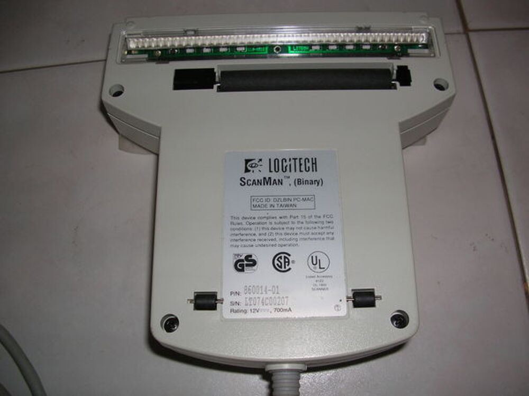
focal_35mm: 35
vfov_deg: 40.6
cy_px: 198
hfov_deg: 52.7
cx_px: 264
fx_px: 534
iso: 50
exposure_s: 1/60.1
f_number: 2.8
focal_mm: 5.8
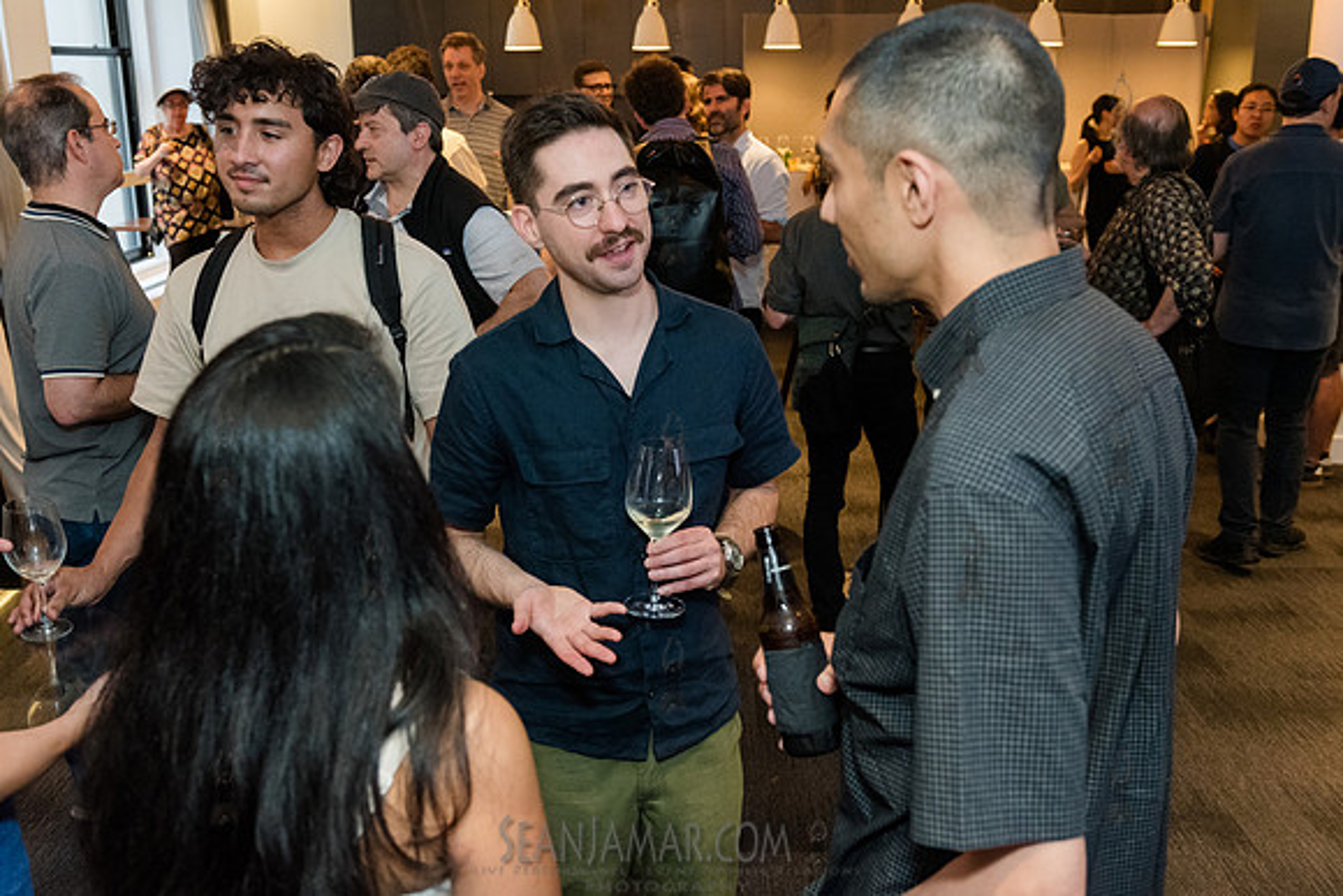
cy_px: 449
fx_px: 1272
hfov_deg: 55.6
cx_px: 647
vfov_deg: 38.8
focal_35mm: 34
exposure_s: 1/200
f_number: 4
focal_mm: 32
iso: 5000
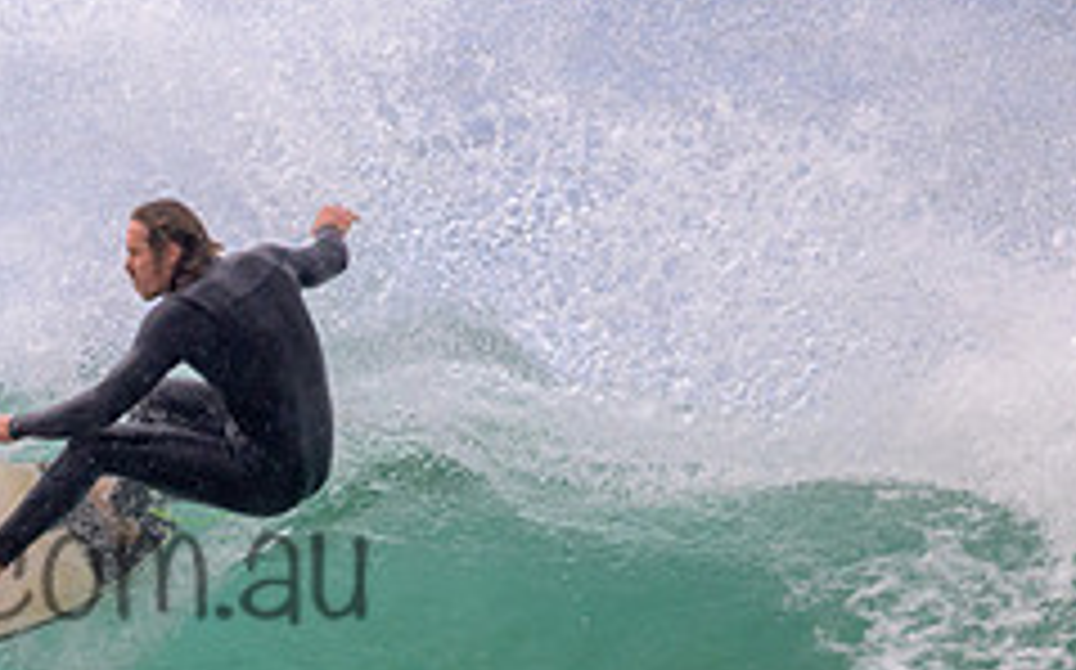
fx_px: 58109
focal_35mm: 1983
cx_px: -108
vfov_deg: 0.7
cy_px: 515
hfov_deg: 1.1
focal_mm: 800
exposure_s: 1/2000
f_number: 11
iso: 1000
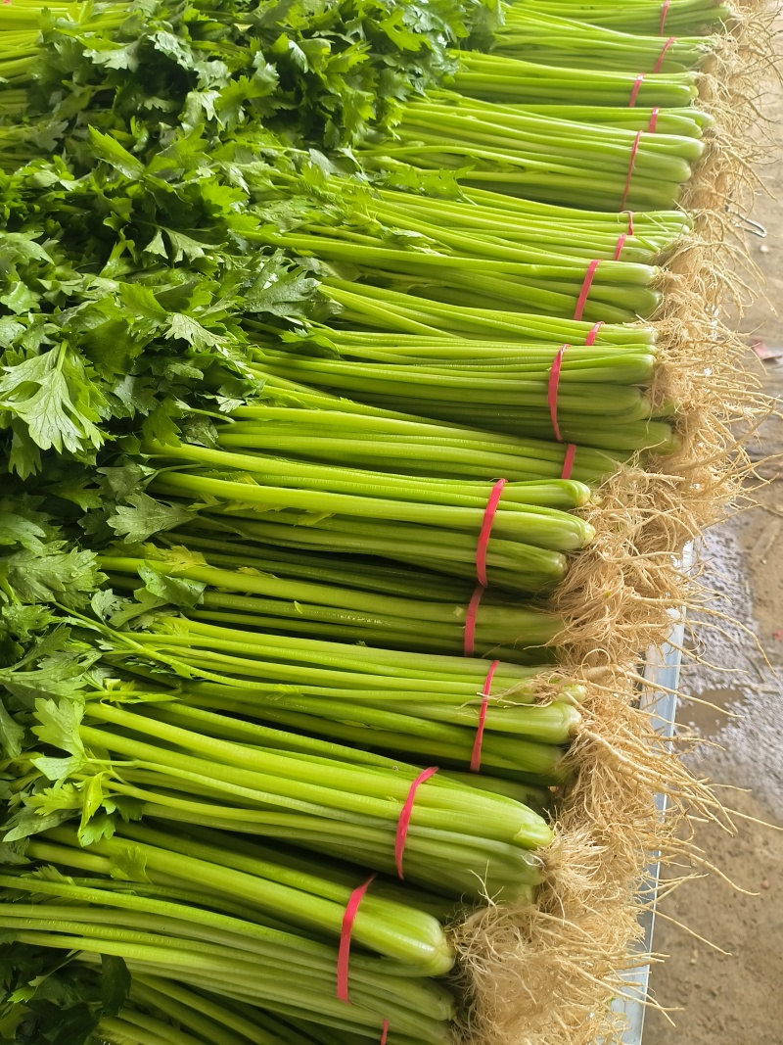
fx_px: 814
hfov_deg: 51.3
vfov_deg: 65.3
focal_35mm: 27
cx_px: 392
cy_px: 522
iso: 272
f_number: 1.9
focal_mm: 5.52
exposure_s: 1/100
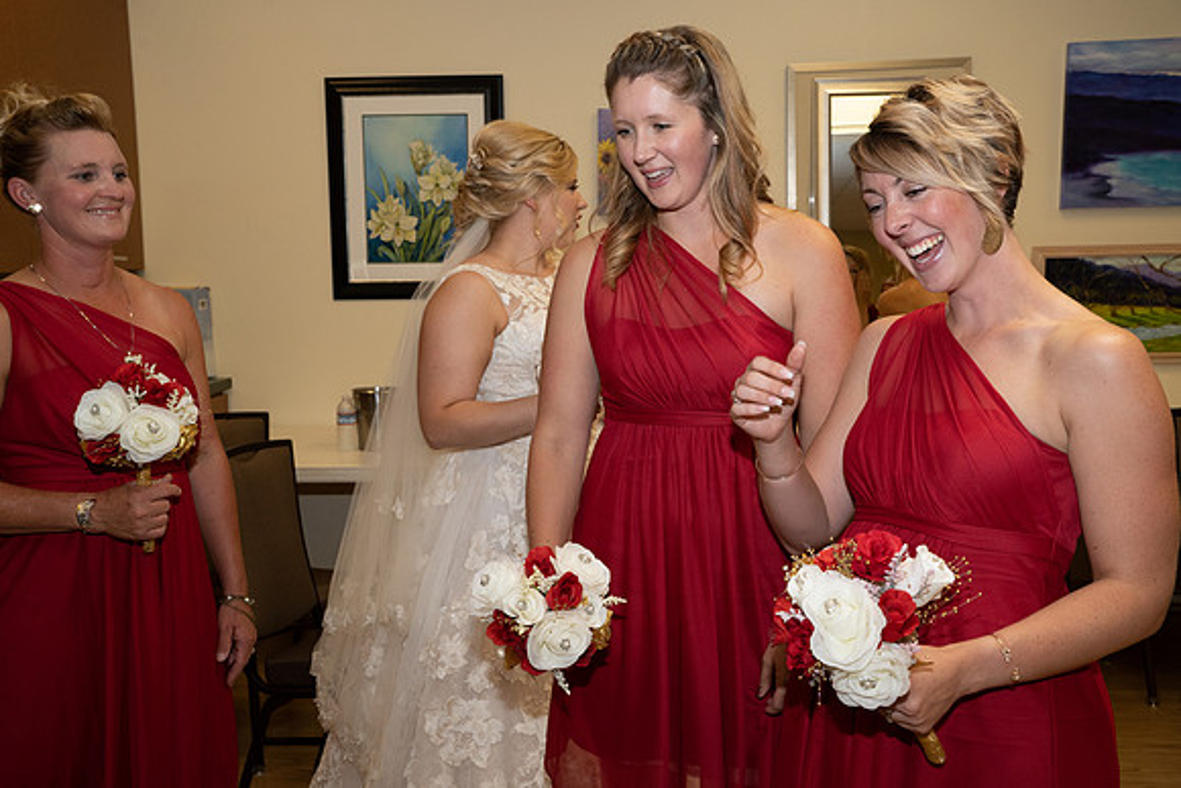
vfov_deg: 35.1
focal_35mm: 38
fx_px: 1247
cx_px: 590
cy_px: 394
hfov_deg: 50.7
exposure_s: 1/200
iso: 2500
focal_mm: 38
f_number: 8
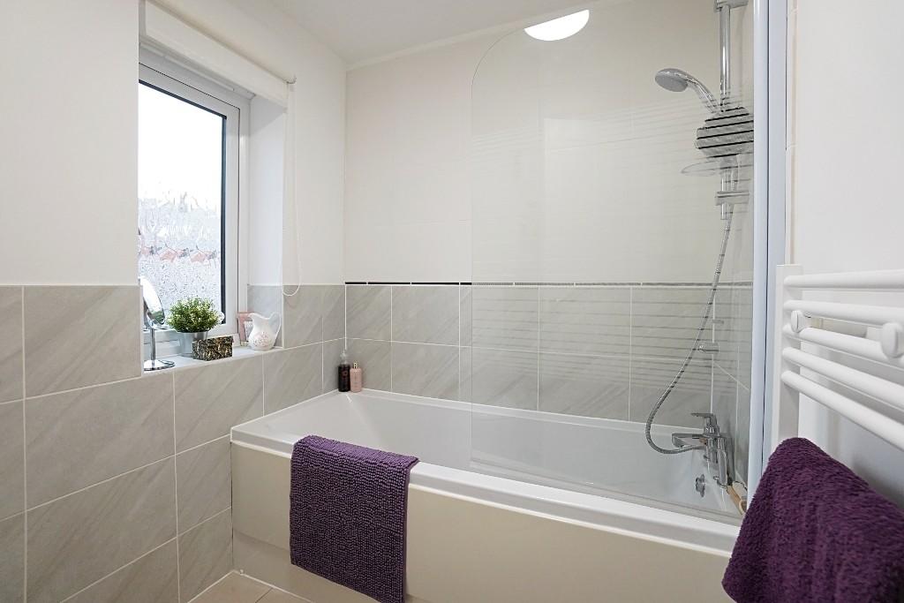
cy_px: 302
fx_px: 377
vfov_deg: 77.3
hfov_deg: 100.4
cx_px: 452
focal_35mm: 15
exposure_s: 1/160
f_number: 4.5
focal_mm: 10
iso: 2500
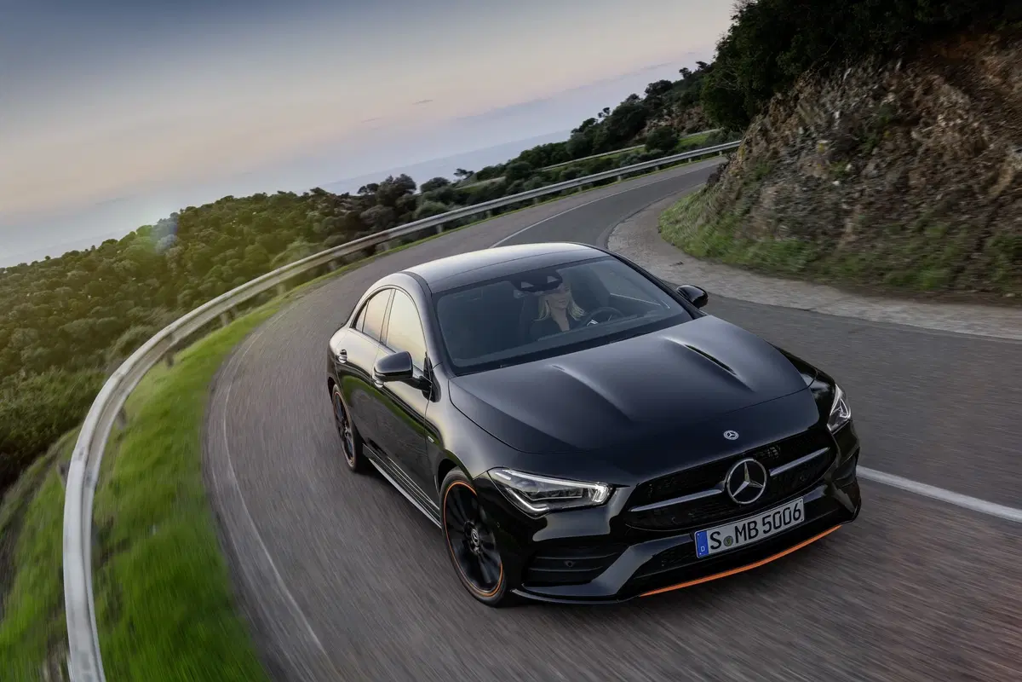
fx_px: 994
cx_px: 511
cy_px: 341
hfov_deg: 54.4
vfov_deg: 37.9
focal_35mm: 35
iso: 200
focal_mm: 35
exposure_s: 1/15
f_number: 11
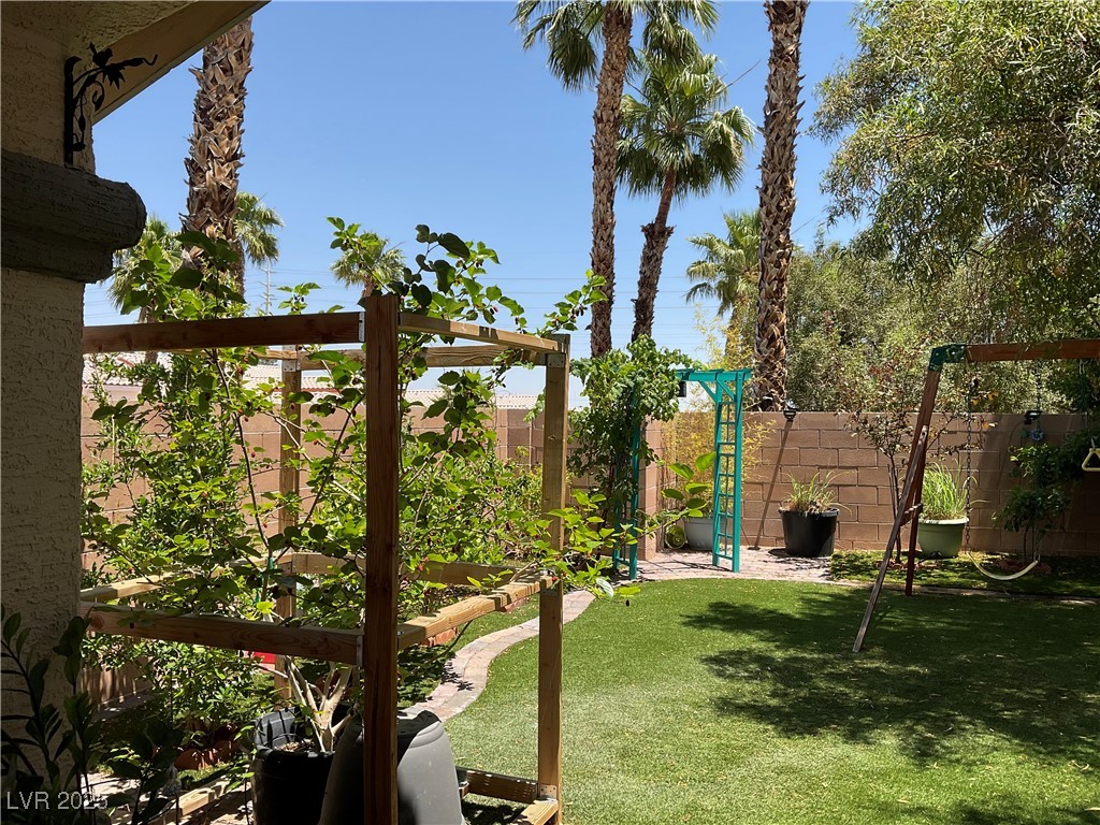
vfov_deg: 48.2
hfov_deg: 61.7
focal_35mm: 29
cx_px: 550
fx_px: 922
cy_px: 412
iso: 16
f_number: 1.8
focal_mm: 3
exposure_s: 1/1342
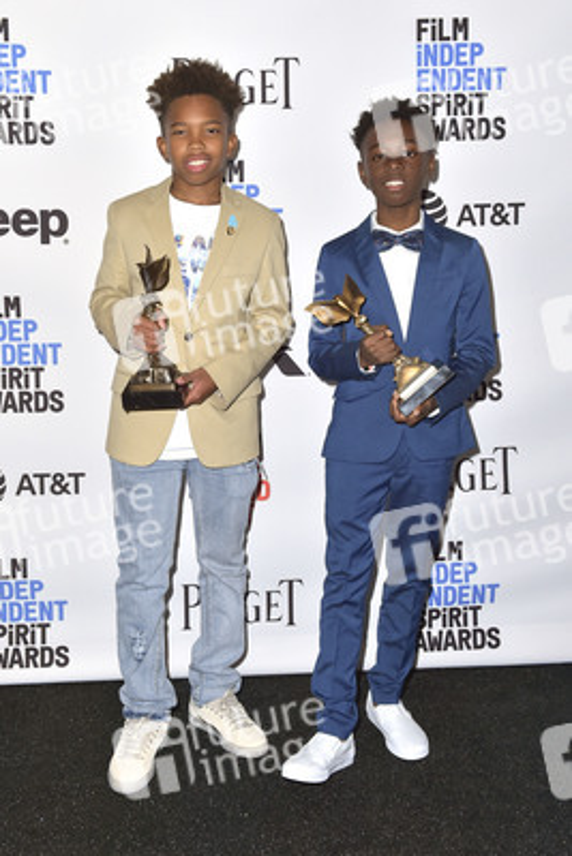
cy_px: 428
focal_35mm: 38
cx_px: 286
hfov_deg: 35.1
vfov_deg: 50.7
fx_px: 905
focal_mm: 38
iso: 500
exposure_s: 1/320
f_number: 6.3
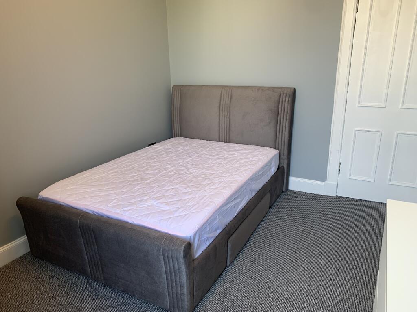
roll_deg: +2.6
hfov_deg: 67.3
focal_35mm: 26
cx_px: 208
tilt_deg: -15.9
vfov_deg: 53.1
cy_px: 156
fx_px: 313
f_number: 1.8
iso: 100
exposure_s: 1/95
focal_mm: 4.25
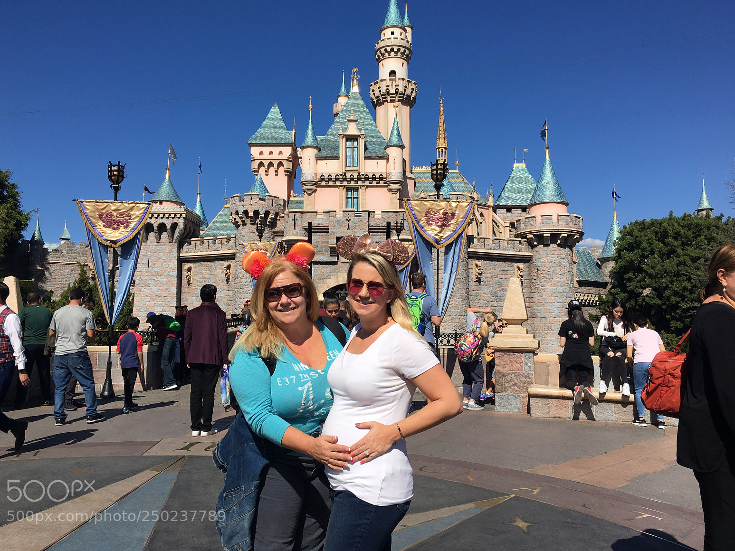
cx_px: 357
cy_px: 268
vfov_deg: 46.8
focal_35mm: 30
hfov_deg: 60.0
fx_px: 637
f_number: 2.2
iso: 25
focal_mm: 4.15
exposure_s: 1/2849
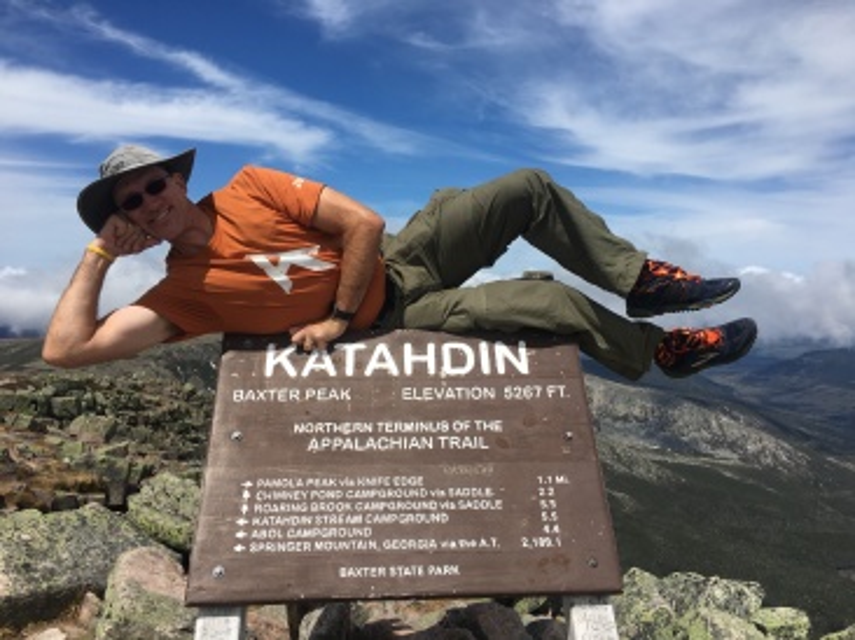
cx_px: 428
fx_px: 716
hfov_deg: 61.7
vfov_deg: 48.2
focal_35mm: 29
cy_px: 320
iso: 25
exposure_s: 1/2959
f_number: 2.2
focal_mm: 4.15
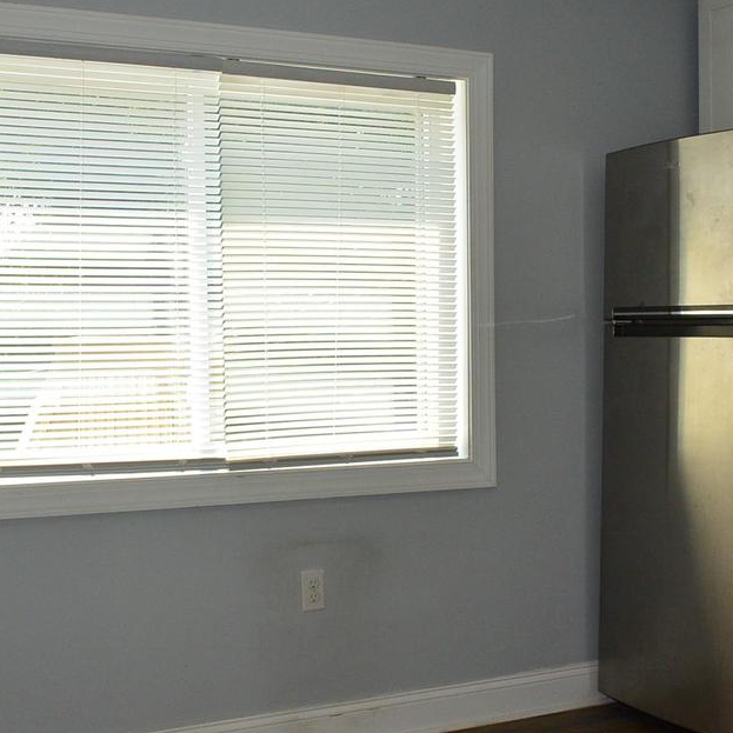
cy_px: 407
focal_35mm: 53
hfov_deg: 32.2
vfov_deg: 32.2
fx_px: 1270
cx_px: 392
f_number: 4.5
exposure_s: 1/250
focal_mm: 10
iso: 160
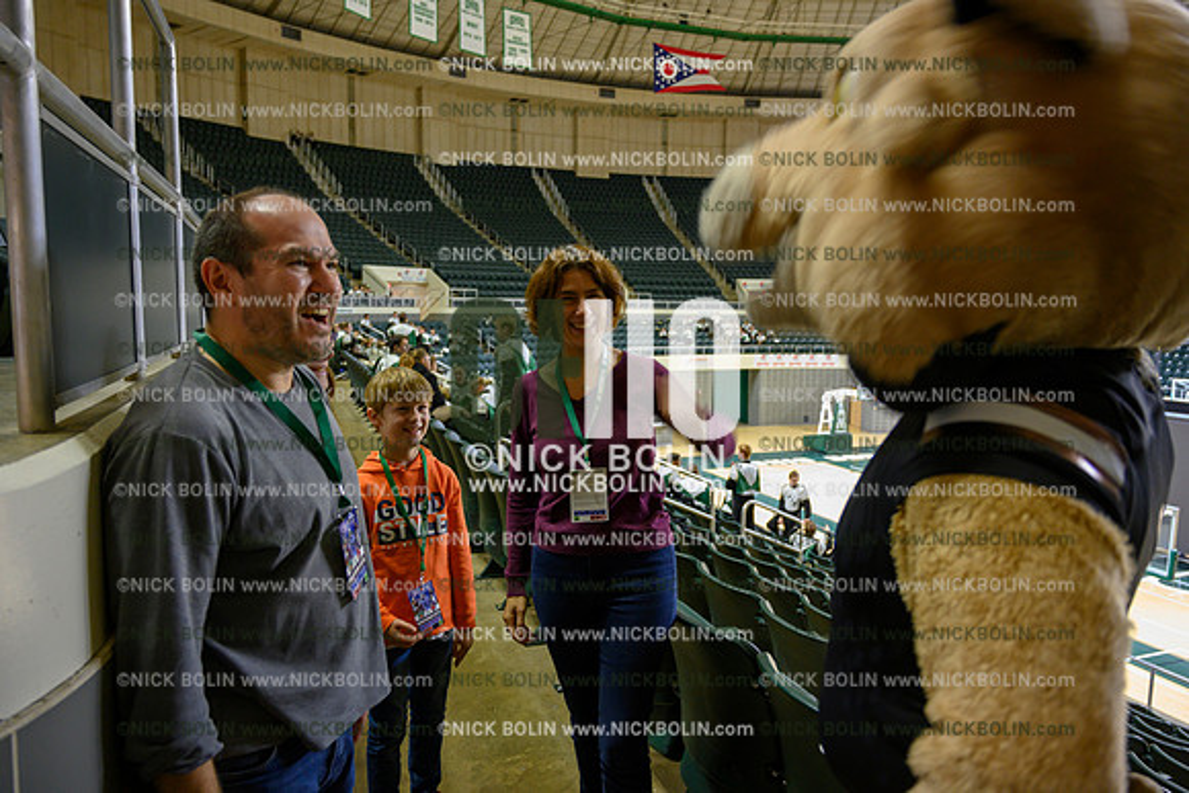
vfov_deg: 49.6
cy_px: 396
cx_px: 594
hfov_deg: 69.4
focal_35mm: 26
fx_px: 859
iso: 2000
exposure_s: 1/50
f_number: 4
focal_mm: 26
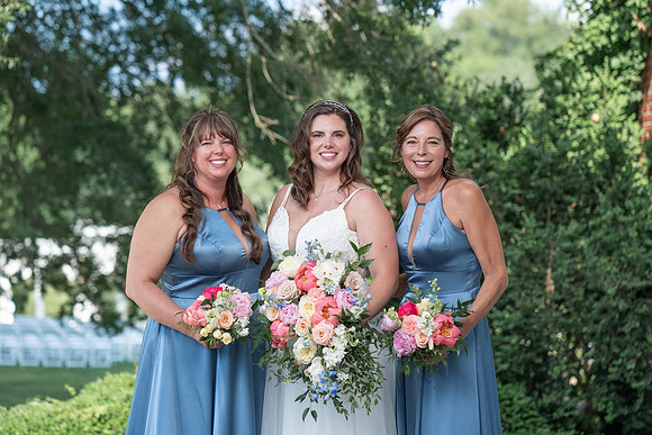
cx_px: 329
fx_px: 1577
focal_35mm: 87
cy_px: 215
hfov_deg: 23.4
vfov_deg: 15.7
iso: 64
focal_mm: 85
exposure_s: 1/500
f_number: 2.8
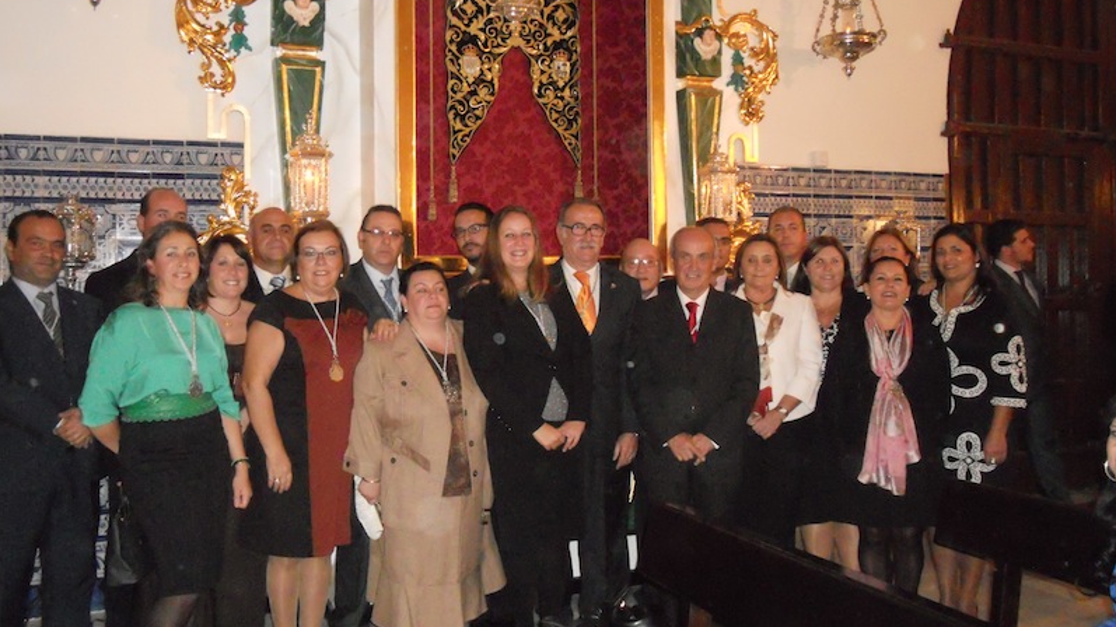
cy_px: 287
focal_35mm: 35
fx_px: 1036
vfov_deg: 33.7
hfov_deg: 56.6
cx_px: 559
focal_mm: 5.8
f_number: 3.5
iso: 1250
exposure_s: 1/25
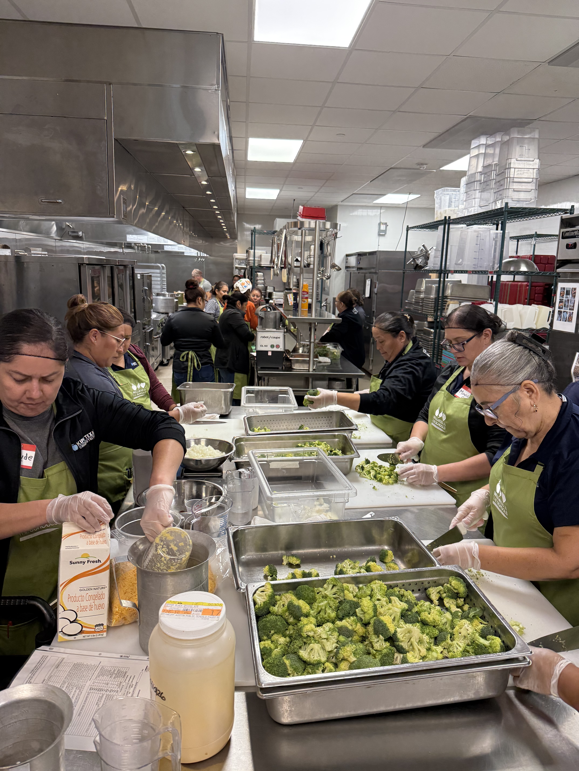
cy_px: 386
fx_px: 535
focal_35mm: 24
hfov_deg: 56.8
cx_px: 290
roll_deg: -1.5
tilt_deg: -11.2
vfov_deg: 71.6
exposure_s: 1/120
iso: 320
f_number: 1.78
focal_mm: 6.76
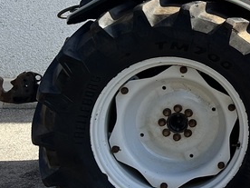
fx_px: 686
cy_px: 17
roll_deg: -1.0
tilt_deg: -5.3
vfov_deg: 15.4
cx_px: 365
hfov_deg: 18.5
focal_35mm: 95
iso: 50
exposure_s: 1/1972
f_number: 1.5
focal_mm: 5.7
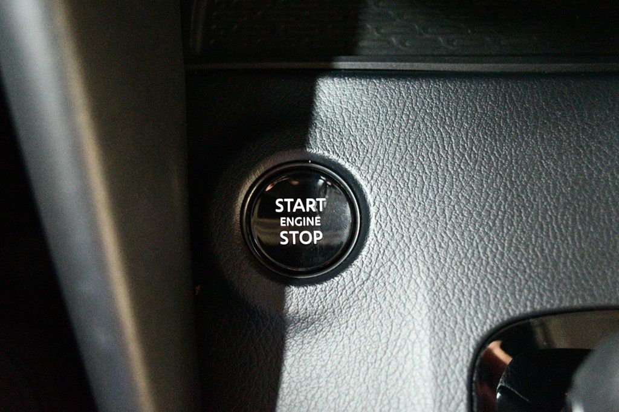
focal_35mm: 42
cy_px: 206
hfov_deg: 46.4
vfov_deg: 31.9
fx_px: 722
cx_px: 310
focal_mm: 28
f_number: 4.5
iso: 12800
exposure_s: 1/10
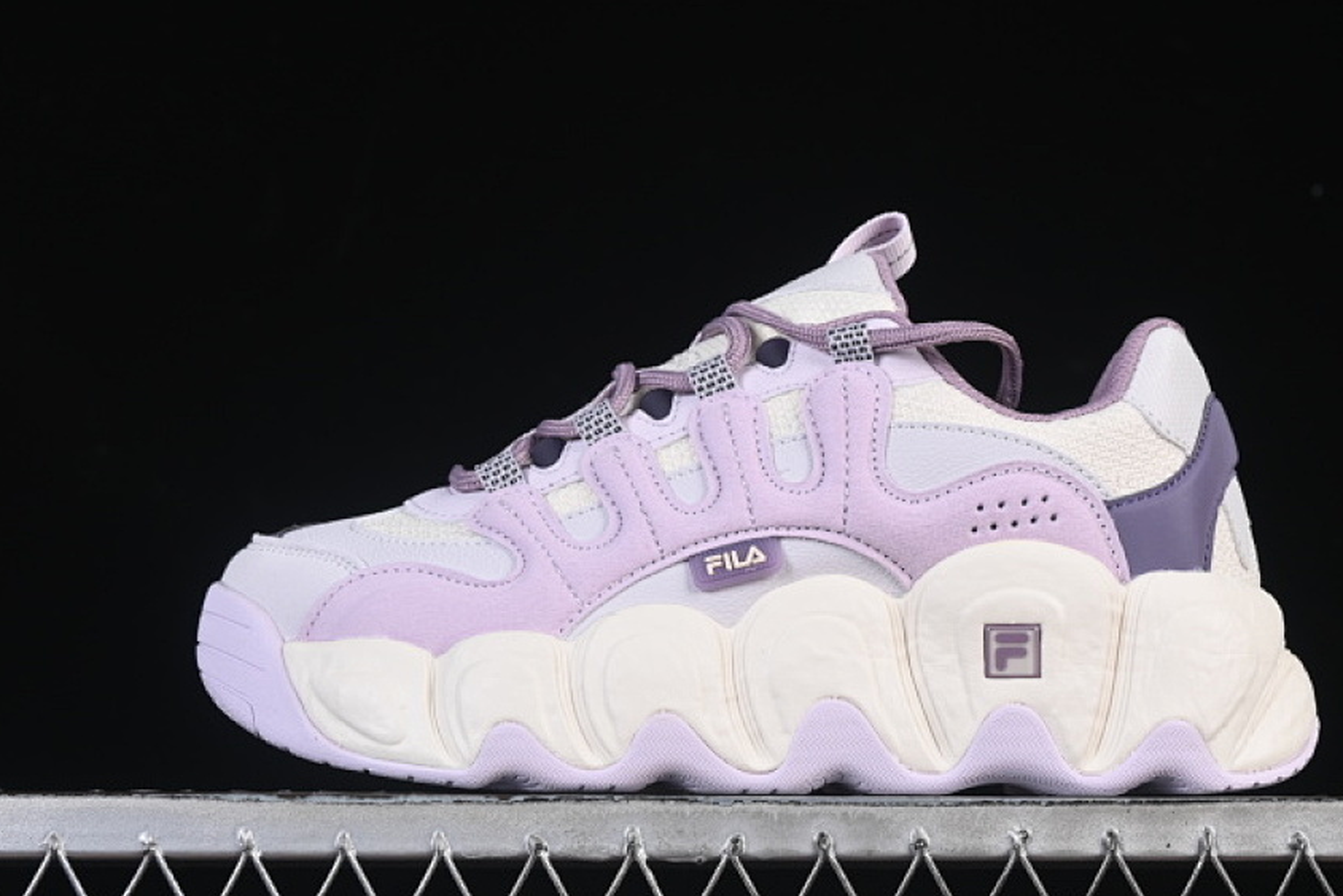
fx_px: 3582
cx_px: 775
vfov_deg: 14.3
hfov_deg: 21.2
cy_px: 442
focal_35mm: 96
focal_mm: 50
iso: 160
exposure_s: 1/80
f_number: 8
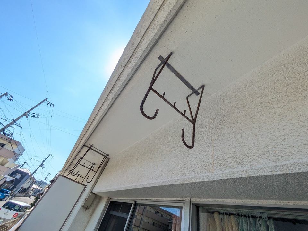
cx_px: 154
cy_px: 116
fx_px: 125
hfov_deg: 102.1
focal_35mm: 14
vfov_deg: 85.7
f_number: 2.2
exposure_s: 1/992
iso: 50
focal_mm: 1.83
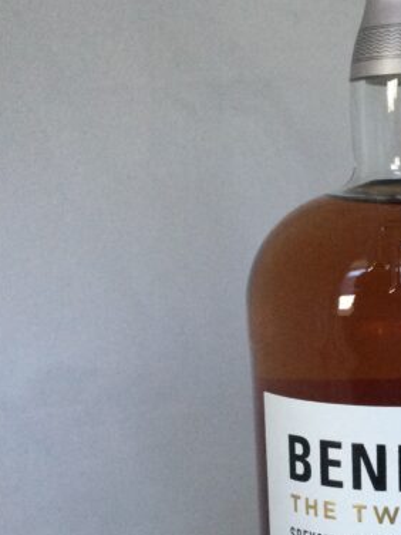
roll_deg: +1.1
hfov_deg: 18.1
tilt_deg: -9.7
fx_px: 1189
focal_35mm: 77
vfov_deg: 25.1
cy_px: 389
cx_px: 488
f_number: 2.4
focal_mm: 3.3
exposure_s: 1/33
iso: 64
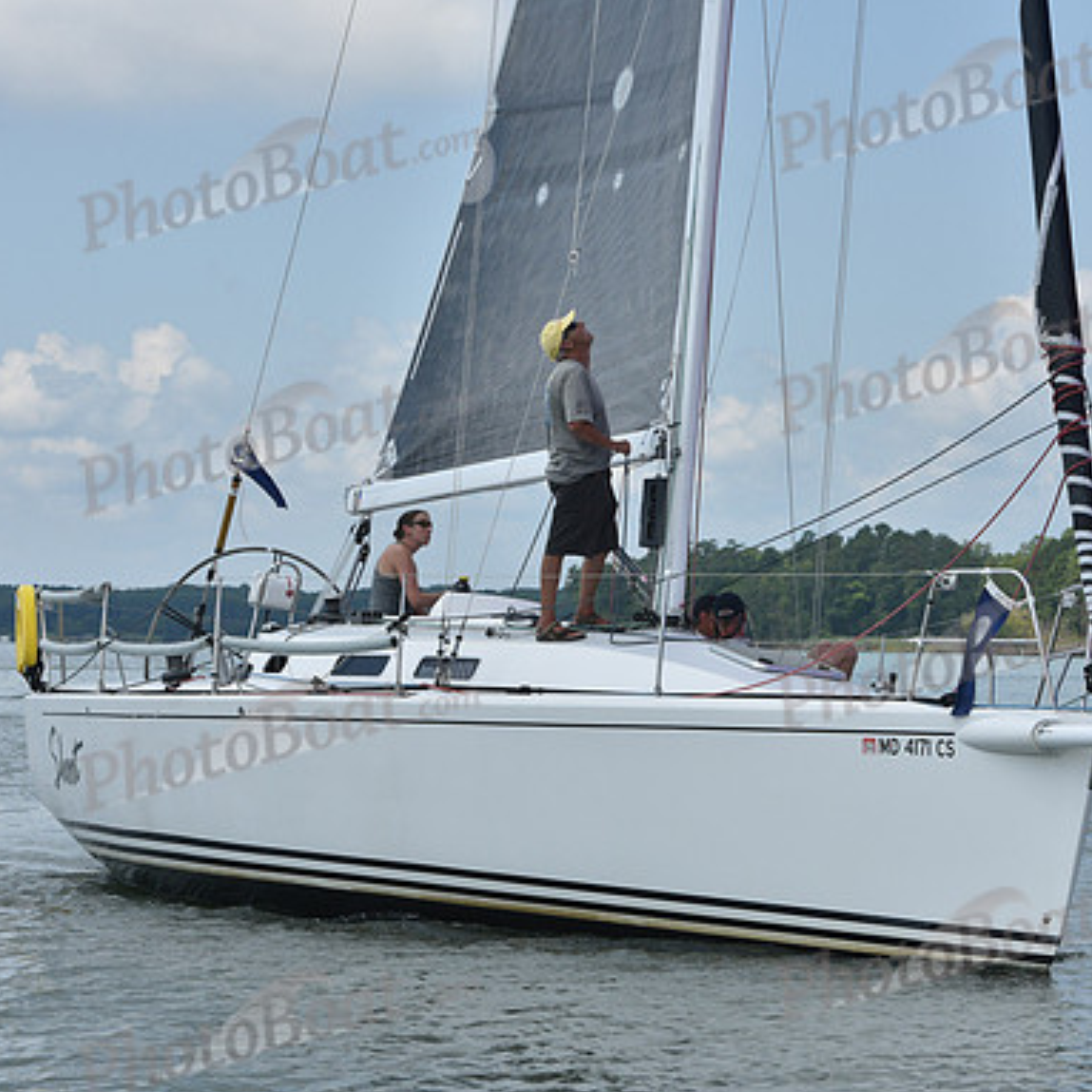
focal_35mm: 135
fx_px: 4818
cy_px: 549
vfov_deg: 12.9
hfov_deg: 12.9
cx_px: 630
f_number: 10
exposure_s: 1/1000
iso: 320
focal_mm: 105
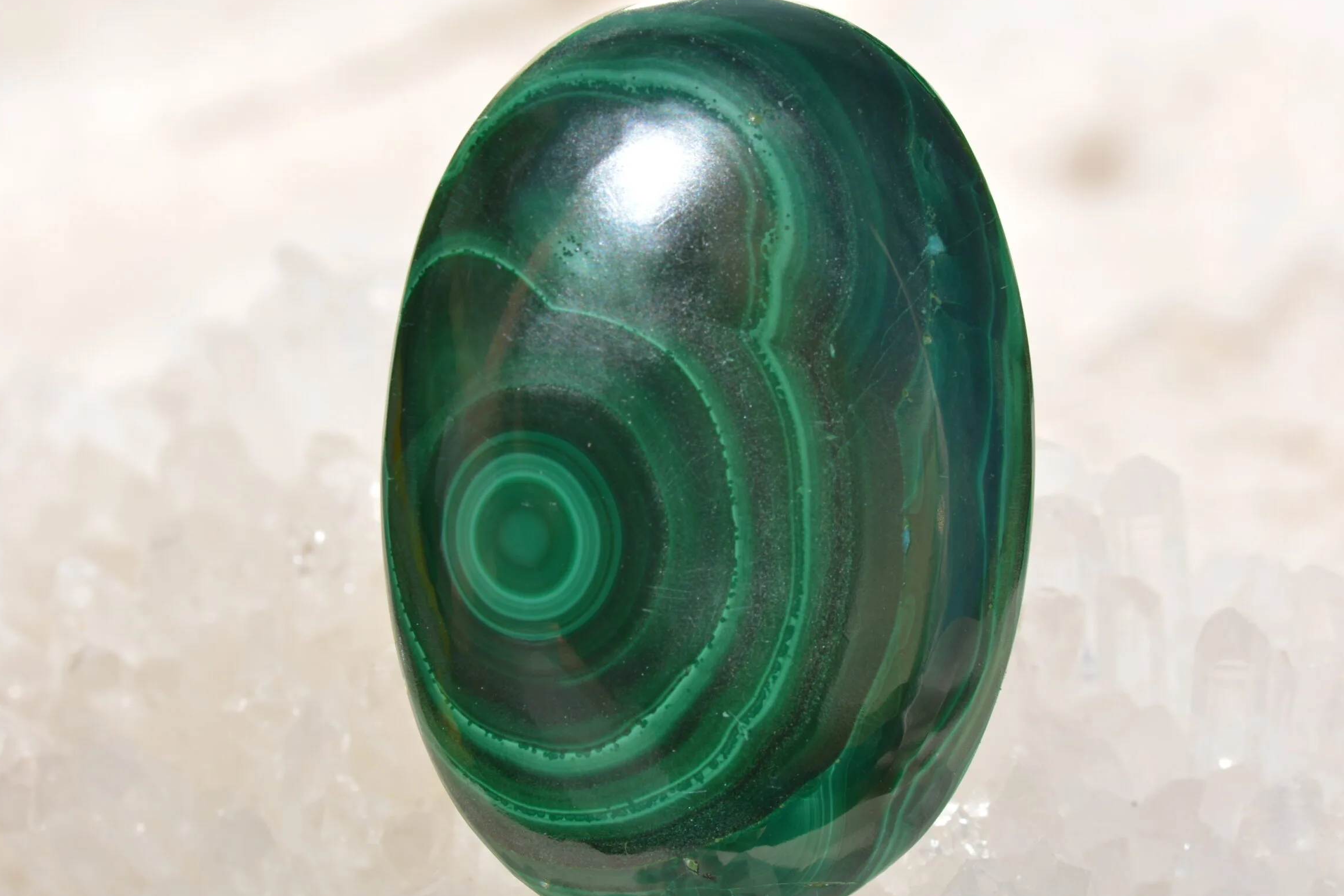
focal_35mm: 175
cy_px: 488
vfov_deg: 7.9
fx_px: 6516
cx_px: 739
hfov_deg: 11.8
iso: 100
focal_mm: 105
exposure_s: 1/200
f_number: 11
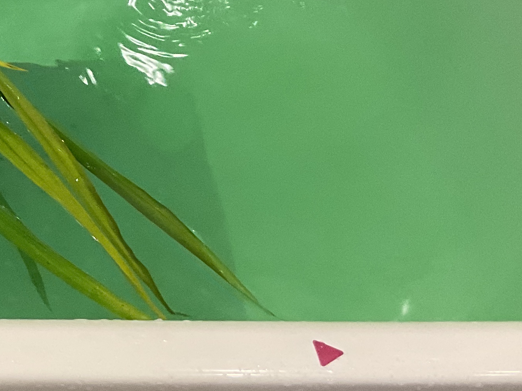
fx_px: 1312
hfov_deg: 20.8
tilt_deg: -47.9
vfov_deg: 16.8
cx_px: -120
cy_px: 78
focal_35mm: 87
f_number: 1.8
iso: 160
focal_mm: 3
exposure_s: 1/60
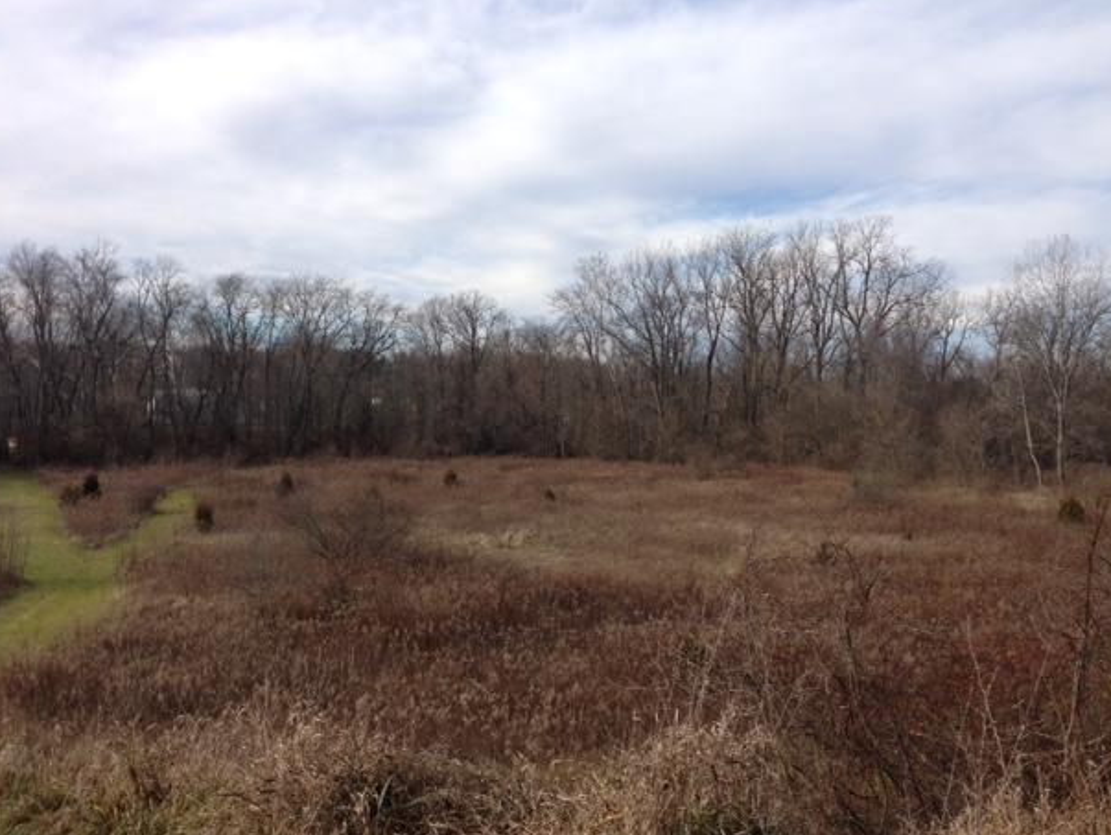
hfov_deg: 52.6
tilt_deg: -1.9
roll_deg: -0.5
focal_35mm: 35
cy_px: 426
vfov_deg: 40.7
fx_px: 1124
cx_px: 540
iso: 50
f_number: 2.4
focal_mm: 4.12
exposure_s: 1/1043
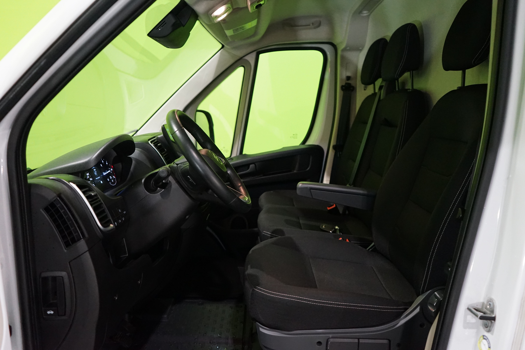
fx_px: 423
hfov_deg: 63.7
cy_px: 175
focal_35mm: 29
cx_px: 262
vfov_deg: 45.0
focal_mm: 29
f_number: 3.5
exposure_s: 1/160
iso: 5000
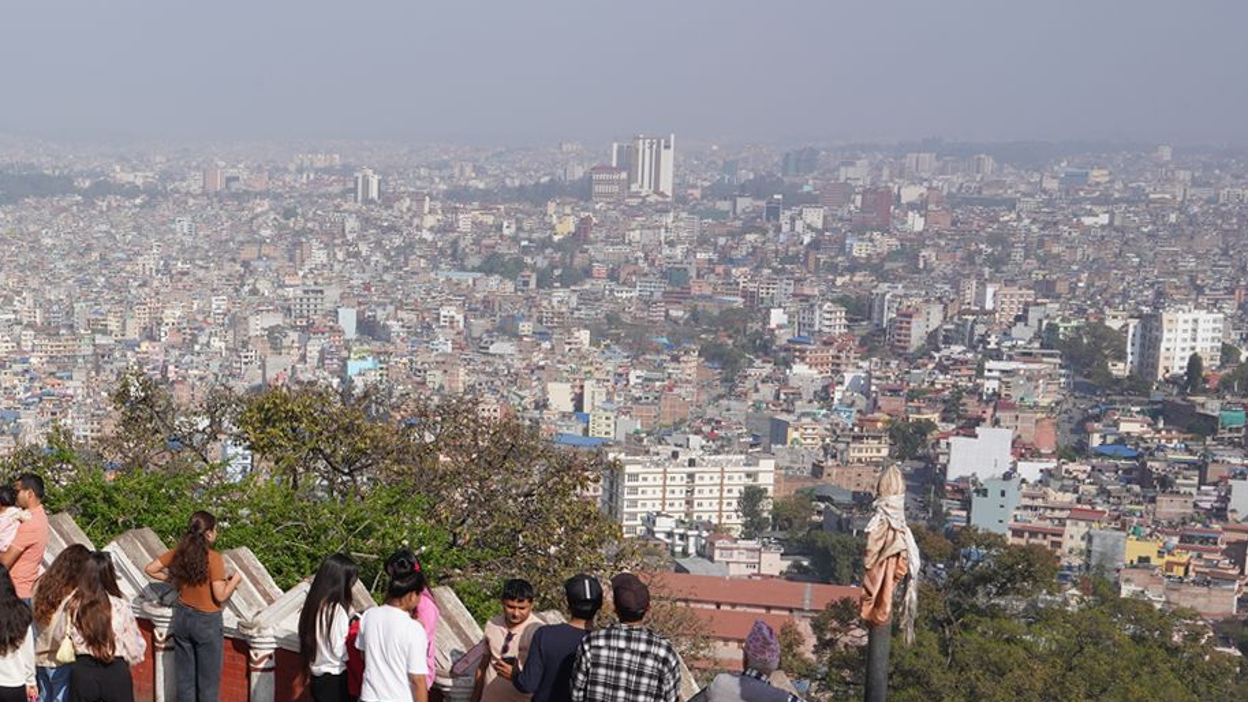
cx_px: -11
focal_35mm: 55
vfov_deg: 21.8
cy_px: 438
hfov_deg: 34.3
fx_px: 1820
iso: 100
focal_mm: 24
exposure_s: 1/100
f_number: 16
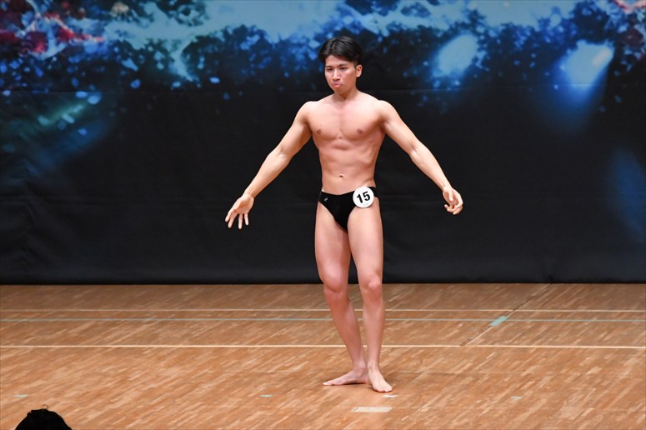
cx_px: 323
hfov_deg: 7.6
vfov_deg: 5.1
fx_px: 4843
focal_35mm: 270
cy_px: 215
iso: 6400
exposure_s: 1/400
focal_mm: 180
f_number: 5.6
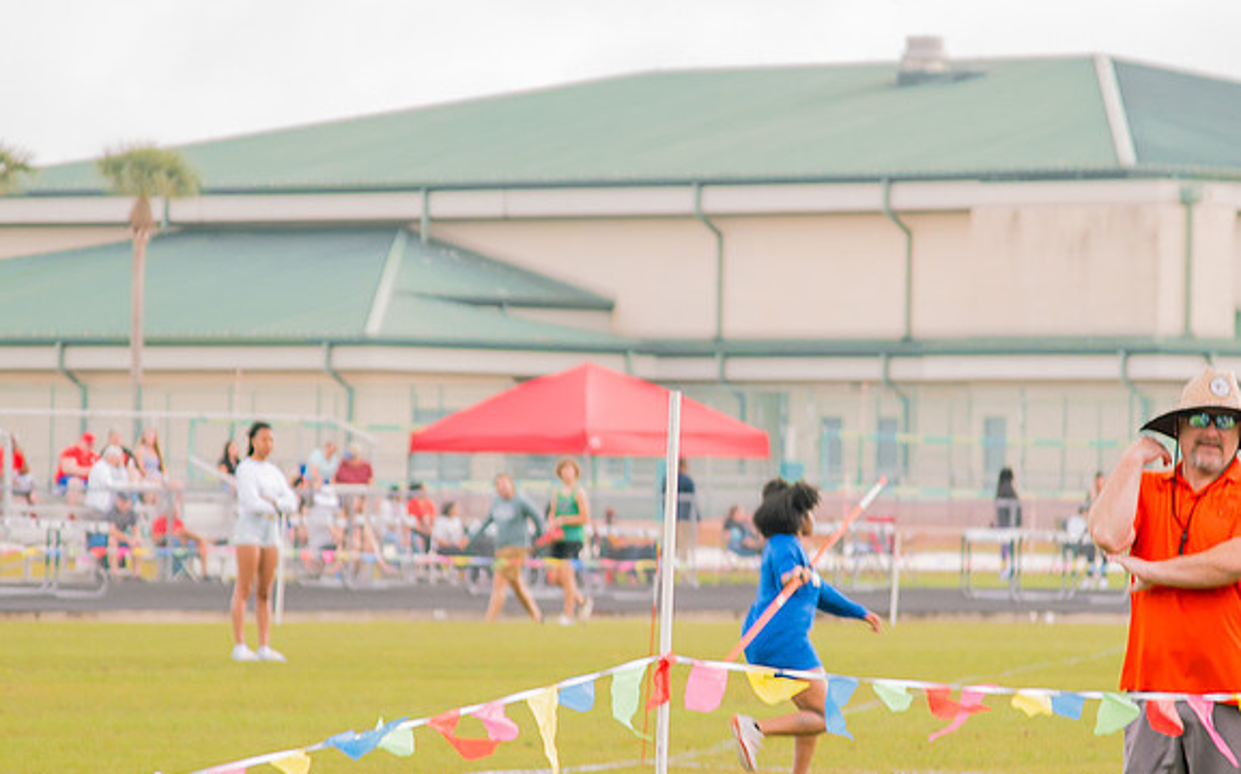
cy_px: 419
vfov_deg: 5.0
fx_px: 8823
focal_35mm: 261
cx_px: 705
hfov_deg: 8.0
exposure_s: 1/200
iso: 200
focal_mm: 120
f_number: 4
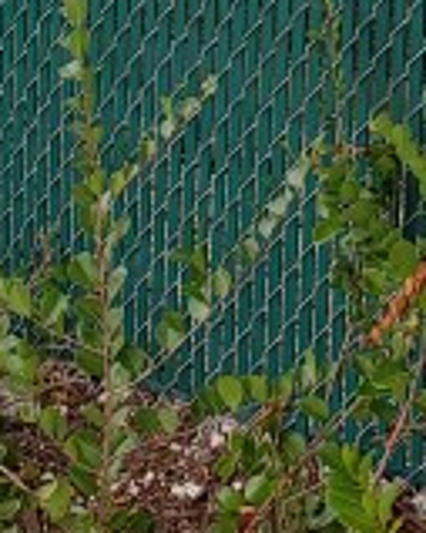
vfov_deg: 13.7
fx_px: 2019
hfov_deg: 12.0
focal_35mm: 128
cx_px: 372
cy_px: -362
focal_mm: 4.3
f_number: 2.4
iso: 50
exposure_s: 1/131
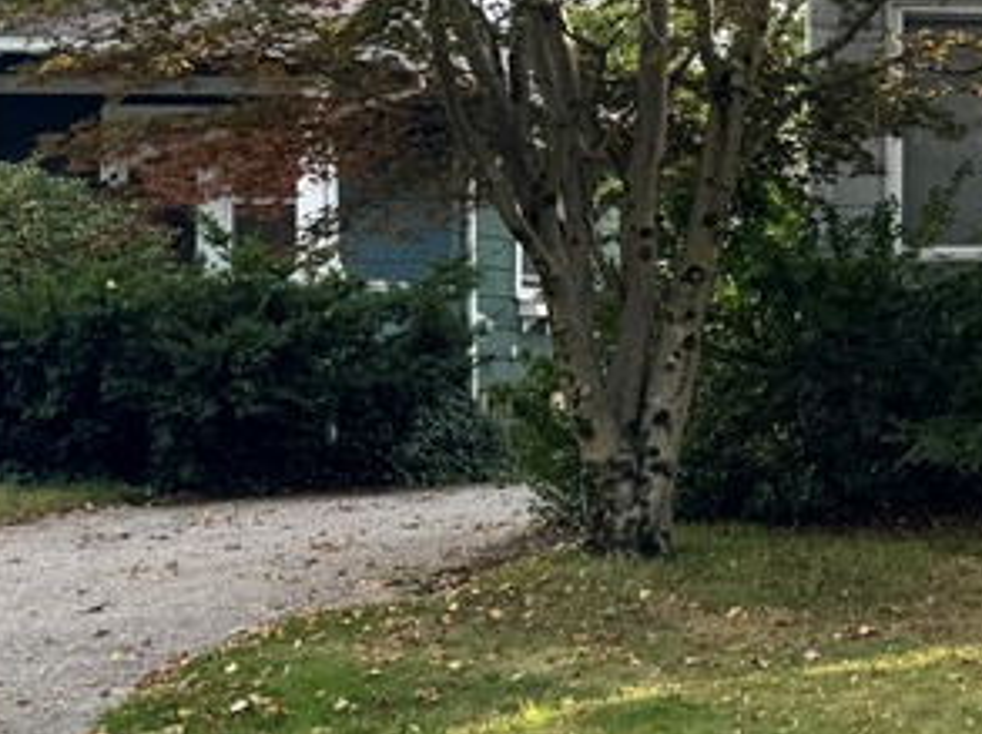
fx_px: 2380
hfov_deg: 19.8
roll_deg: -0.9
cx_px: 1518
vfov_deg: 17.5
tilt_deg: +0.8
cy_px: 312
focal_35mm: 84
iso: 64
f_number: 1.78
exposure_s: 1/265
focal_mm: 6.76
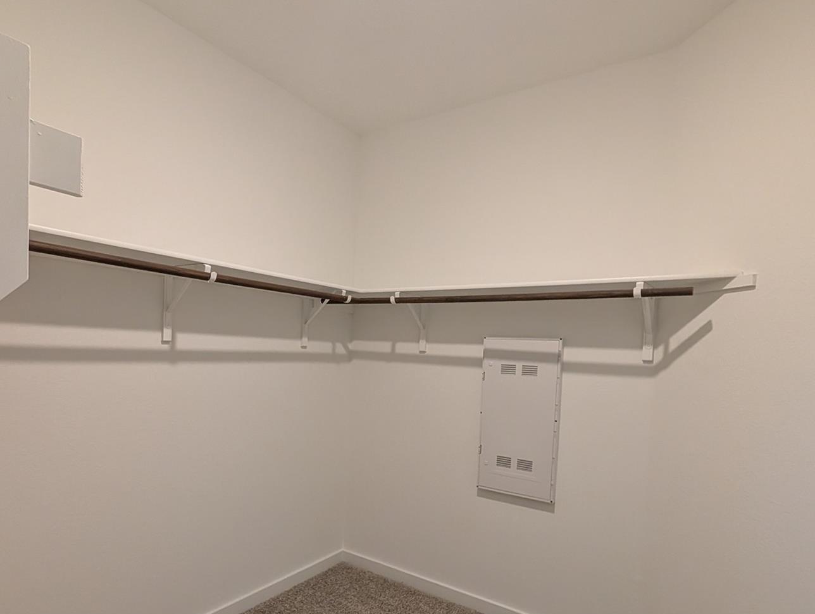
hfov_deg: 84.5
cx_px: 382
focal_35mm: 19
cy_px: 370
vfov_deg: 68.1
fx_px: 448
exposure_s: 1/120
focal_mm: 2.02
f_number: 1.7
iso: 533
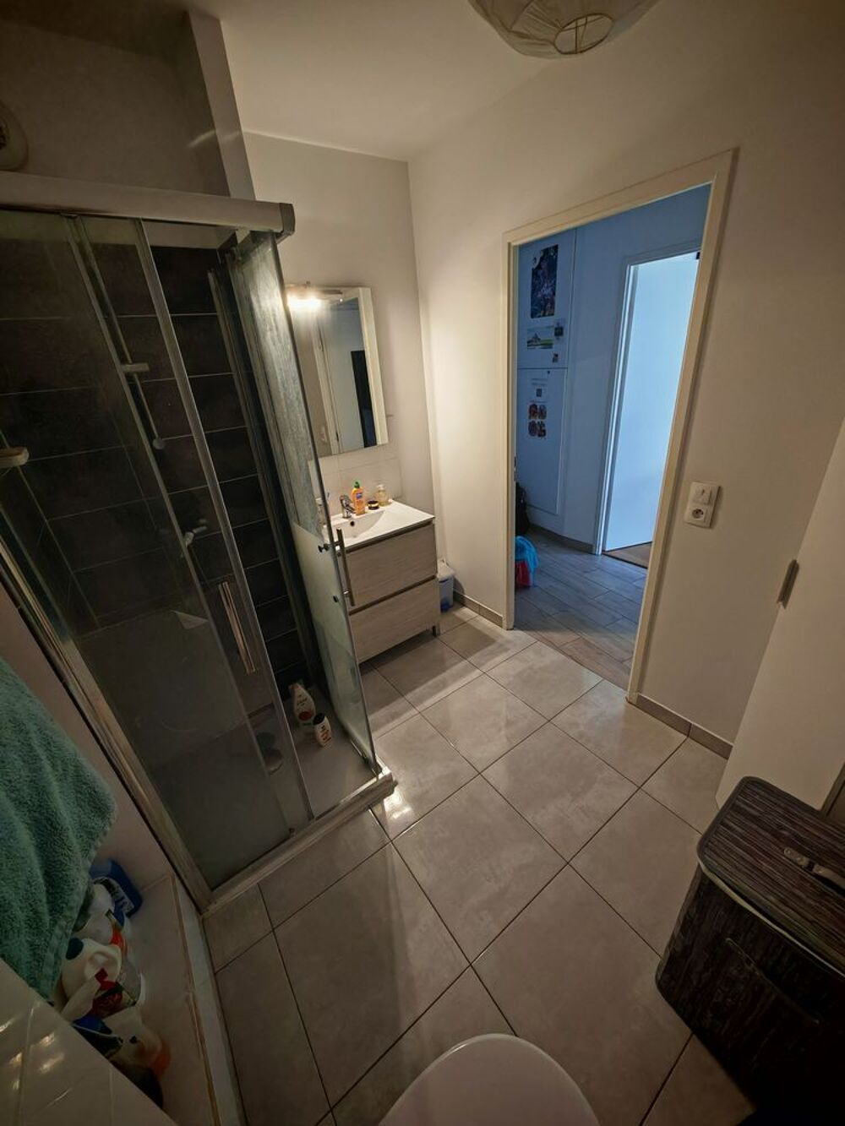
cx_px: 422
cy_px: 563
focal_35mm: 13
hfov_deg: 89.9
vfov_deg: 106.2
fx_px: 423
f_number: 2
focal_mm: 1.82
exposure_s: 1/33
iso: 1000
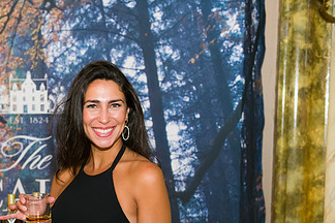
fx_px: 633
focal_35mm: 68
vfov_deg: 19.7
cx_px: 82
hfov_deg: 29.2
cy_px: 198
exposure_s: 1/125
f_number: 3.2
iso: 1600
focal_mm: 38
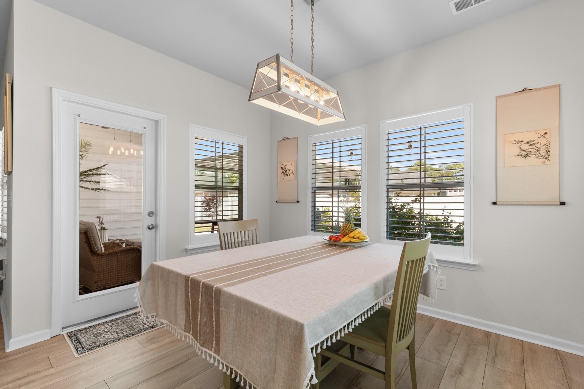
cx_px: 292
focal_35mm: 15
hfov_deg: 100.4
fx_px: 243
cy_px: 194
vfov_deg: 77.3
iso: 100
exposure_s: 1/25
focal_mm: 10
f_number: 4.5
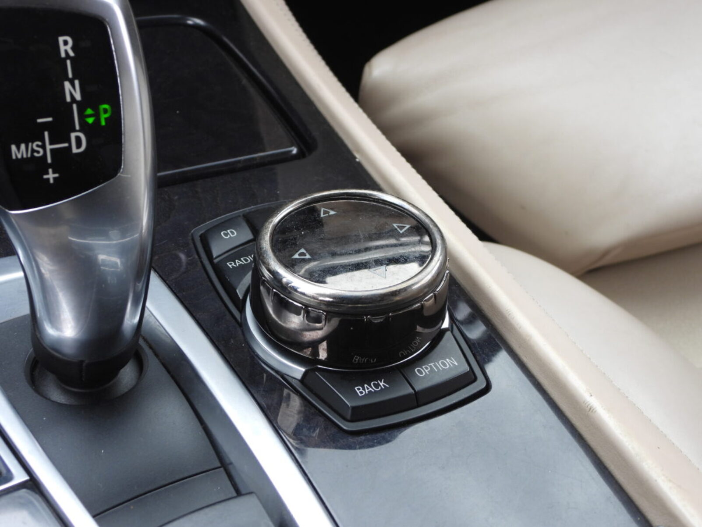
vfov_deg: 22.6
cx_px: 351
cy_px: 264
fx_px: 1318
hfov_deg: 29.8
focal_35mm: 65
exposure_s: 1/125
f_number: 3.5
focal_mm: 11.7
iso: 100
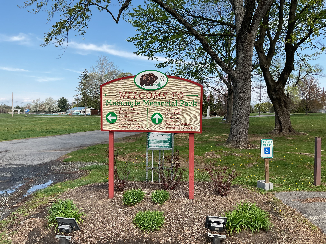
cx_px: 163
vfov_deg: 48.2
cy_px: 122
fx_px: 273
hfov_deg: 61.7
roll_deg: -1.1
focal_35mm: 29
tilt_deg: -2.0
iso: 16
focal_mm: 3
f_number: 1.8
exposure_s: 1/1221
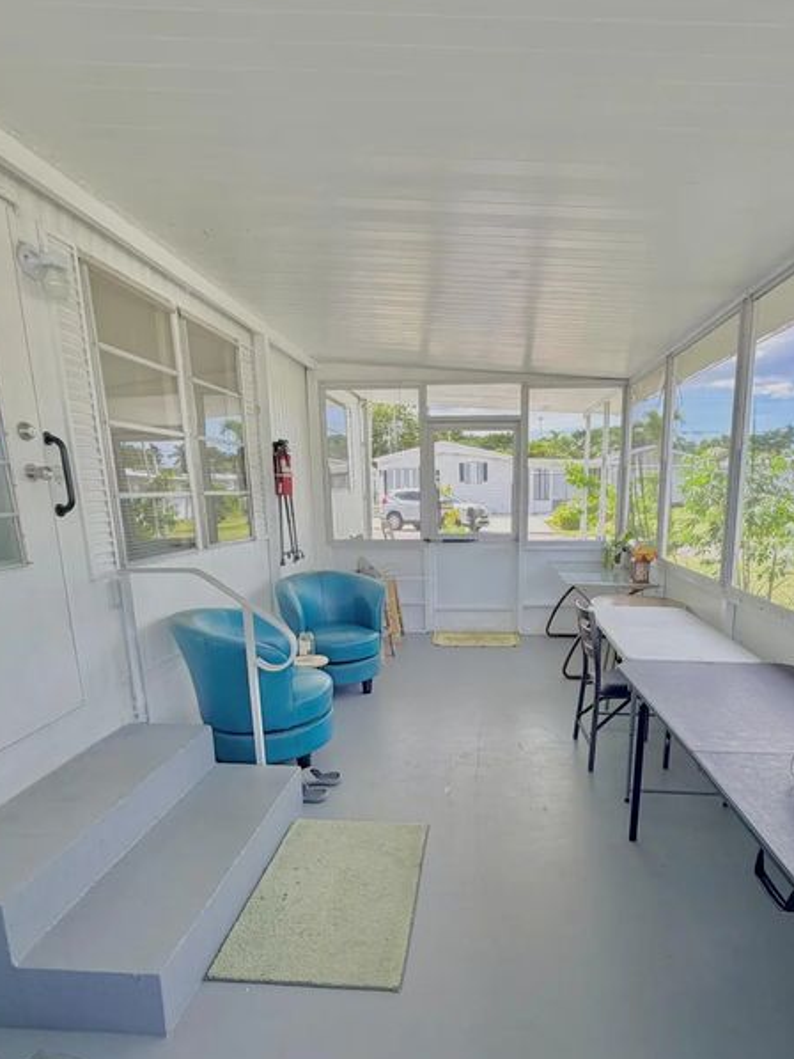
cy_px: 616
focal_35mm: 20
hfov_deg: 65.6
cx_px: 459
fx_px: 611
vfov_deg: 81.1
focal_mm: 2.22
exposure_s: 1/208
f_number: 2.2
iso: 40
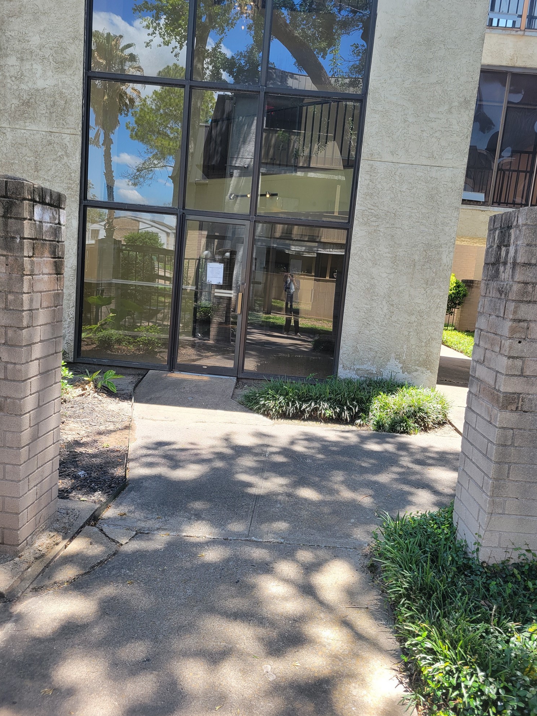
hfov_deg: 51.3
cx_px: 277
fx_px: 558
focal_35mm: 27
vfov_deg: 65.3
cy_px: 362
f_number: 1.8
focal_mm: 5.4
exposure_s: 1/348
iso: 40
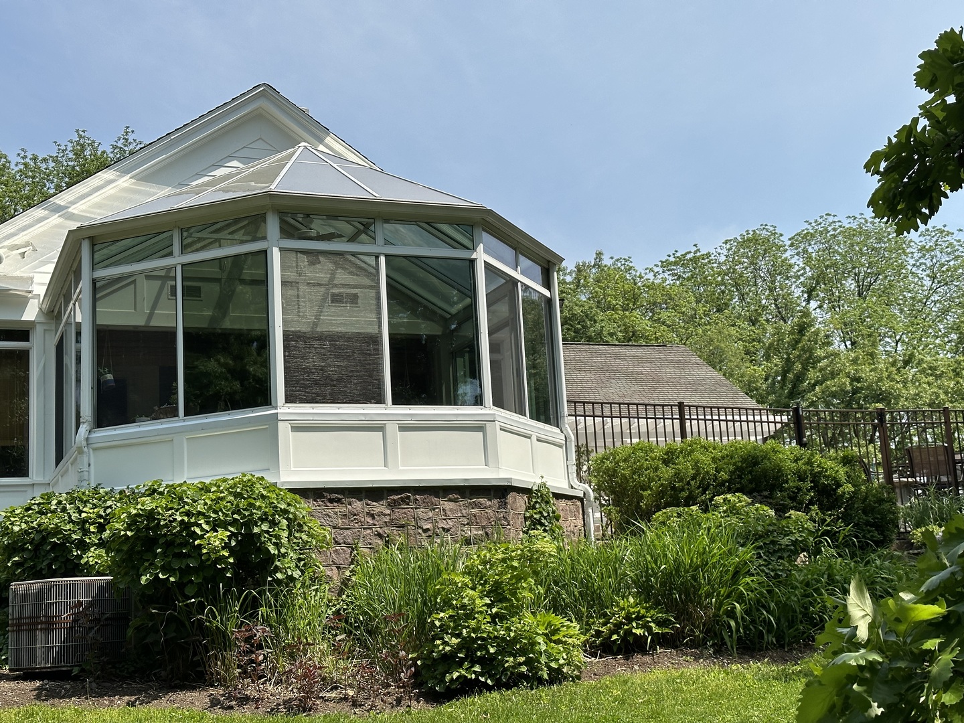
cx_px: 482
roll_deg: +3.9
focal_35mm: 48
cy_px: 362
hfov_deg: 39.7
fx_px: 1337
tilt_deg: +9.4
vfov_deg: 30.3
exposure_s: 1/4184
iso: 64
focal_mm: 6.86
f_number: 1.78
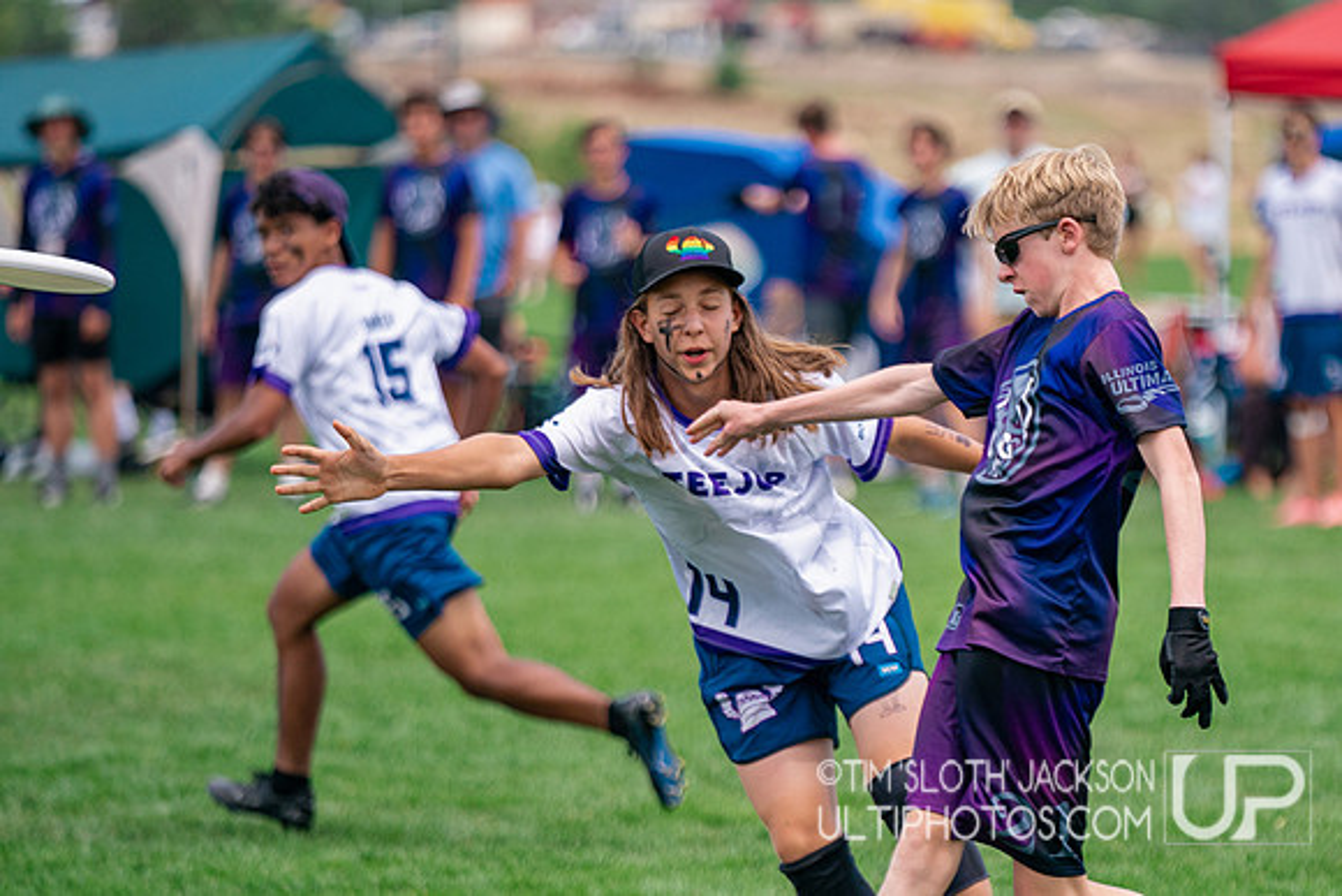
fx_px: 10590
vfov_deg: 4.8
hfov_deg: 7.2
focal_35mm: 284
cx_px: 953
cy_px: 603
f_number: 2.8
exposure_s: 1/2500
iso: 400
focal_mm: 200
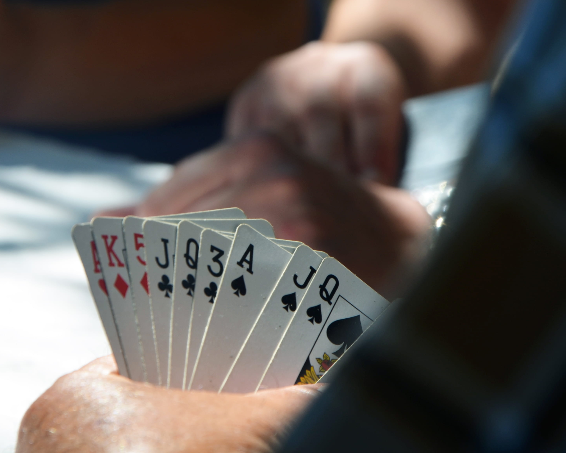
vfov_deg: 6.2
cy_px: 161
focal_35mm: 251
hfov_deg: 7.7
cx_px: 254
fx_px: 4201
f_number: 8
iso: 110
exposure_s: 1/250
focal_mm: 105
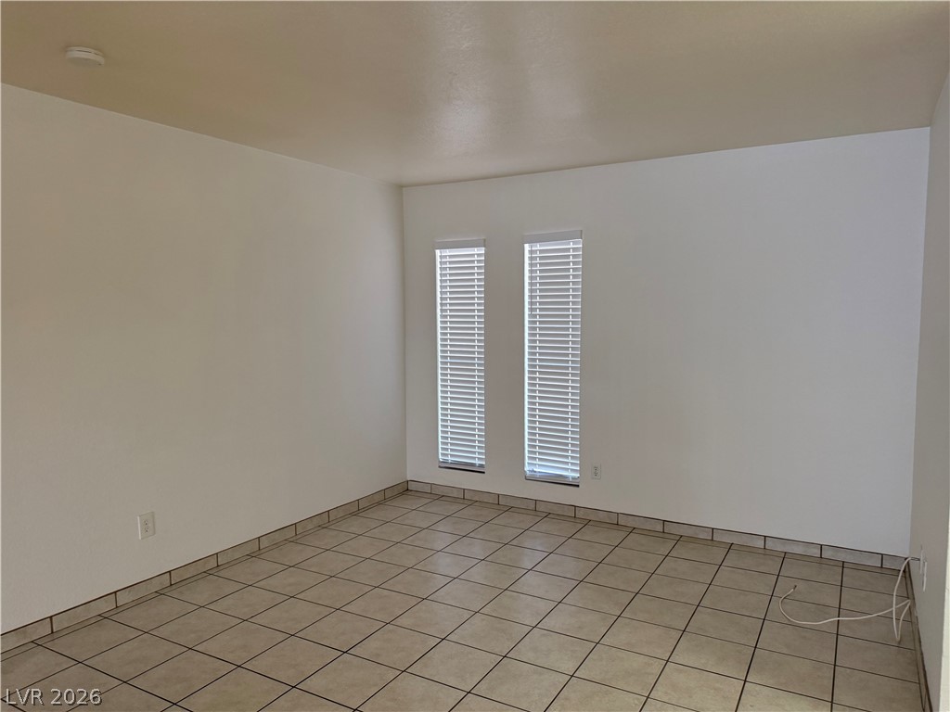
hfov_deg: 71.6
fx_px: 659
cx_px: 475
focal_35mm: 24
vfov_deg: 56.8
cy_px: 356
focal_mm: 6.76
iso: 200
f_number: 1.78
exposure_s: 1/60
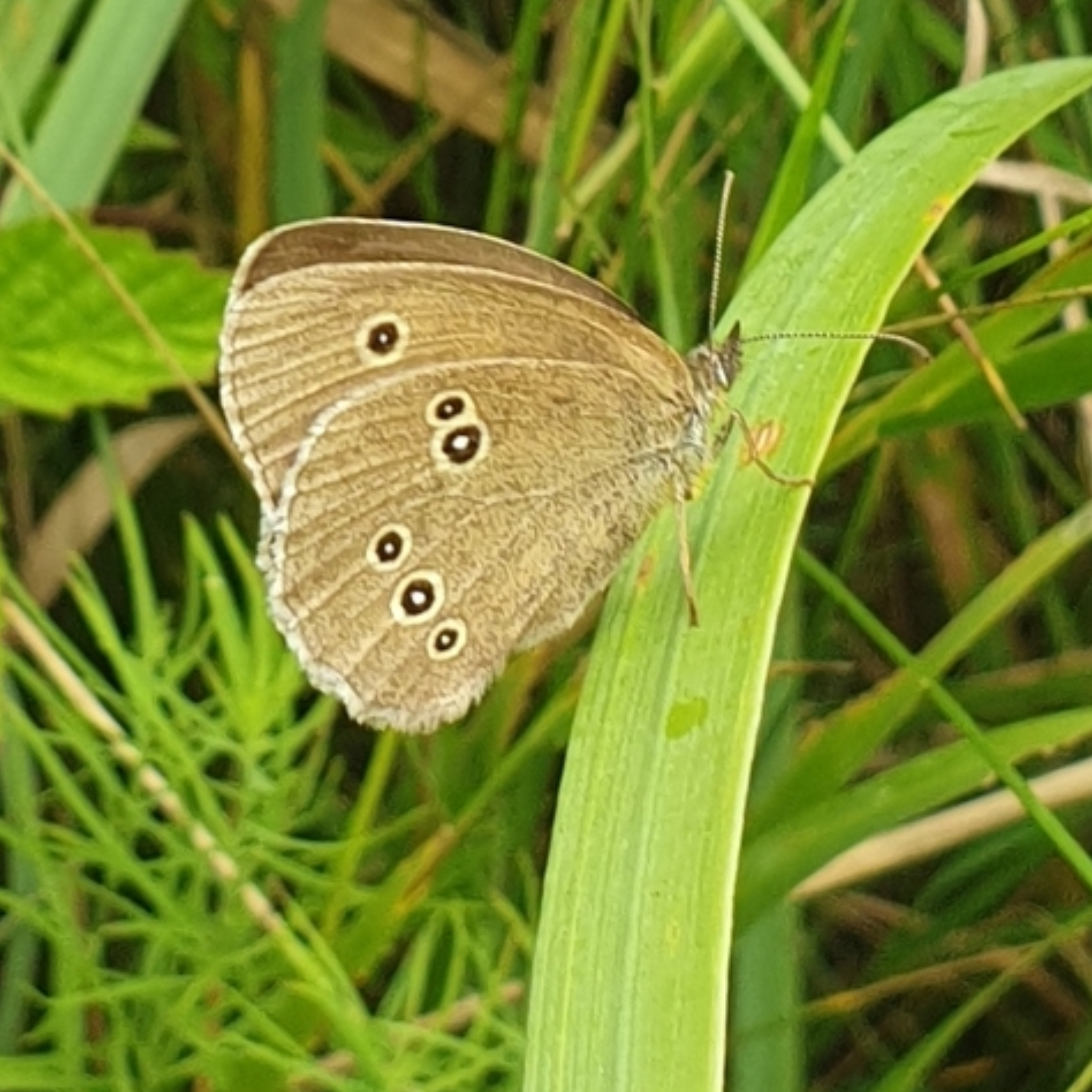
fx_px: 1106
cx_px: 546
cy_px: 382
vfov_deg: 51.7
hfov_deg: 52.5
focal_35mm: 31
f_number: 2.4
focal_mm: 4.3
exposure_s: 1/201
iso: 50
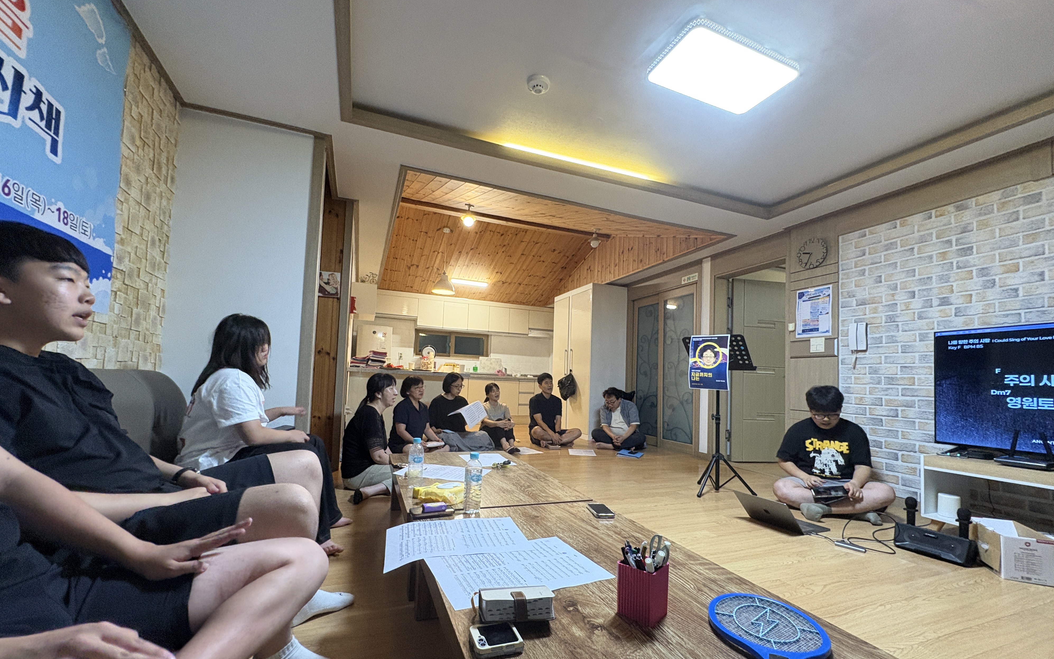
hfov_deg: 101.5
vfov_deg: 74.6
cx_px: 524
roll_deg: -1.5
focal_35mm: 15
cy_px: 358
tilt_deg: +3.5
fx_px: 431
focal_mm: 2.22
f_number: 2.2
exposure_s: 1/60
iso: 400
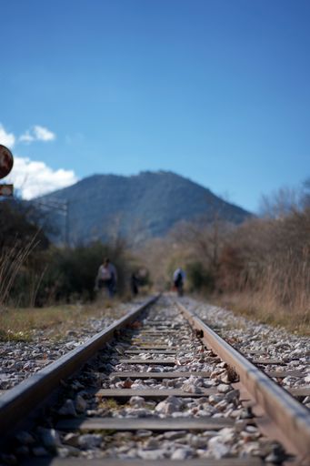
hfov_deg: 24.6
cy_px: 233
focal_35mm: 55
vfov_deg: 36.3
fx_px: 711
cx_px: 155
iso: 100
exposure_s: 1/2500
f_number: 1.8
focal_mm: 55
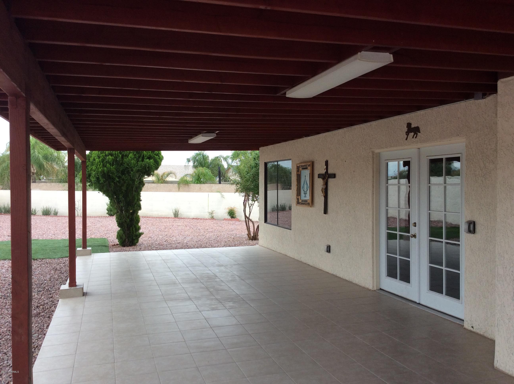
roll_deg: +0.6
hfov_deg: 56.9
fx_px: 474
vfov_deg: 44.1
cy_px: 192
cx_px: 257
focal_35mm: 32
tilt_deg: -1.7
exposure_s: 1/298
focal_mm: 3.3
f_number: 2.4
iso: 32
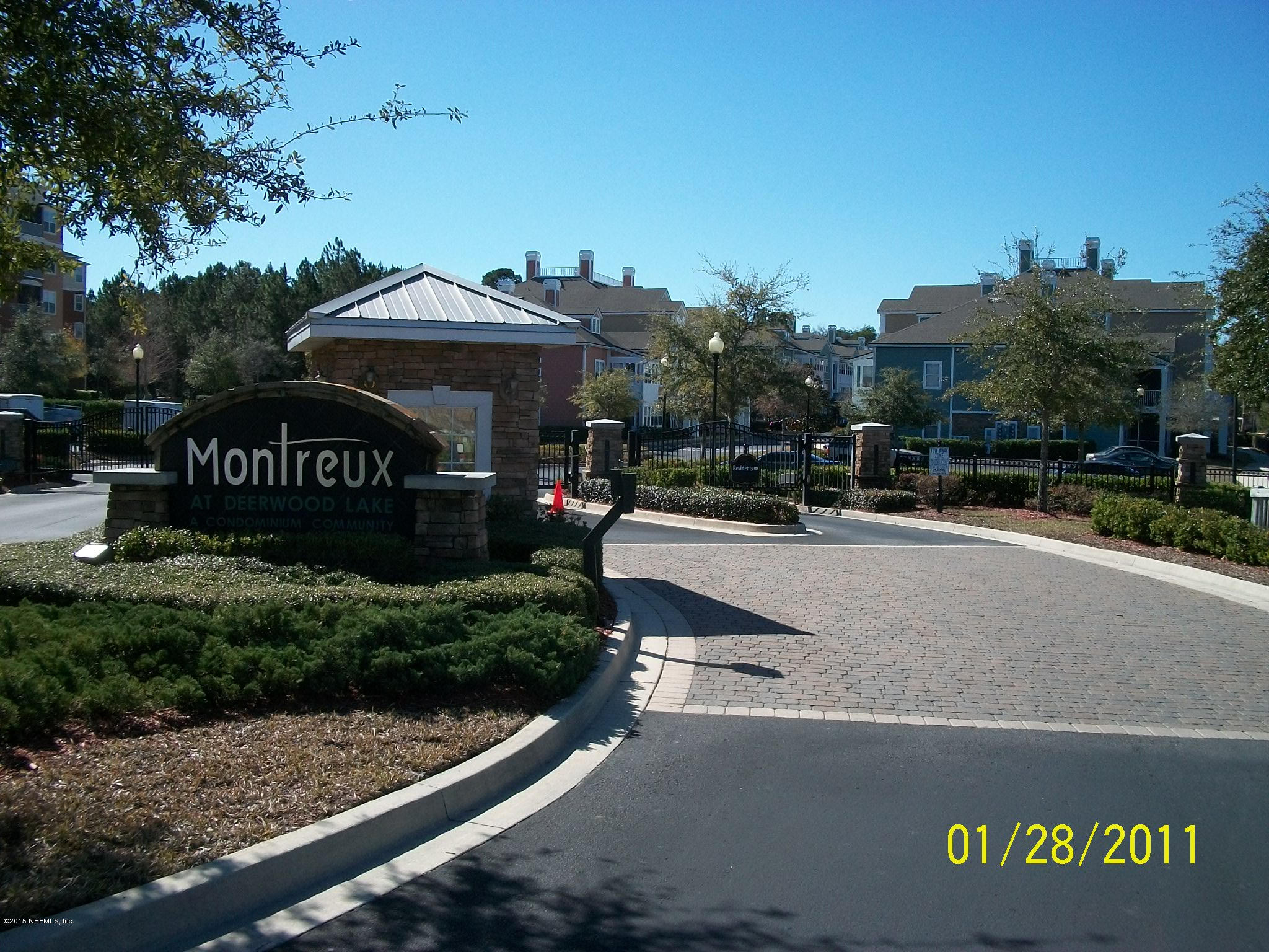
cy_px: 476
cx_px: 634
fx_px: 1173
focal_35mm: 32
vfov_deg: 44.2
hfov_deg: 56.8
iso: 80
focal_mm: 5.7
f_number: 5.5
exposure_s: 1/400
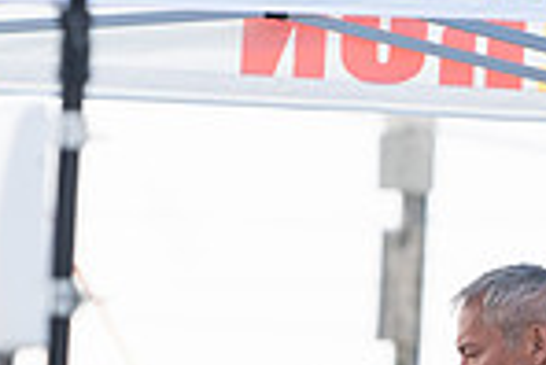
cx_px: 551
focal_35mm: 573
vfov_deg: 2.4
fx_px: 8699
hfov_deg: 3.6
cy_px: 607
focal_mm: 140
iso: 250
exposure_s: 1/1000
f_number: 4.5
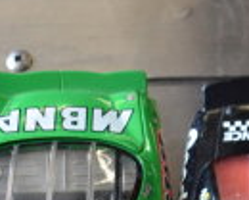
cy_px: 368
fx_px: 1416
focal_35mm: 192
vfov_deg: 7.8
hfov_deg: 9.9
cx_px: 289
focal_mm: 29
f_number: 4.2
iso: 250
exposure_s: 1/50
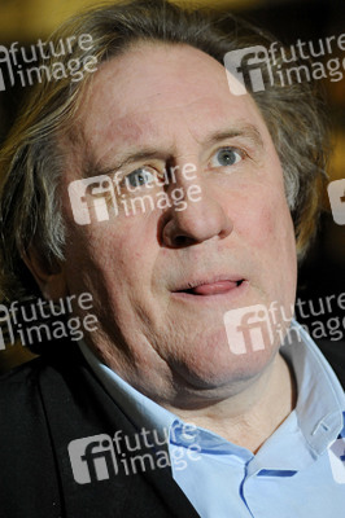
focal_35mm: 180
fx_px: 2592
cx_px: 172
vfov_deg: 11.4
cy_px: 259
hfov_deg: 7.6
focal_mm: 180
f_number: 6.3
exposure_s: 1/160
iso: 4000
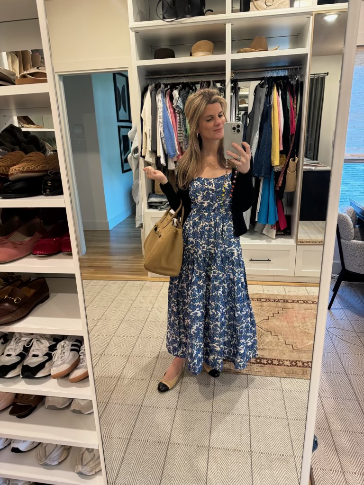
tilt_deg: -18.8
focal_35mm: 24
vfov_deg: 71.6
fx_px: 336
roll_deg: +2.7
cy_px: 242
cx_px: 182
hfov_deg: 56.8
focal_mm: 6.86
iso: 200
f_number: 1.78
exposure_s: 1/60
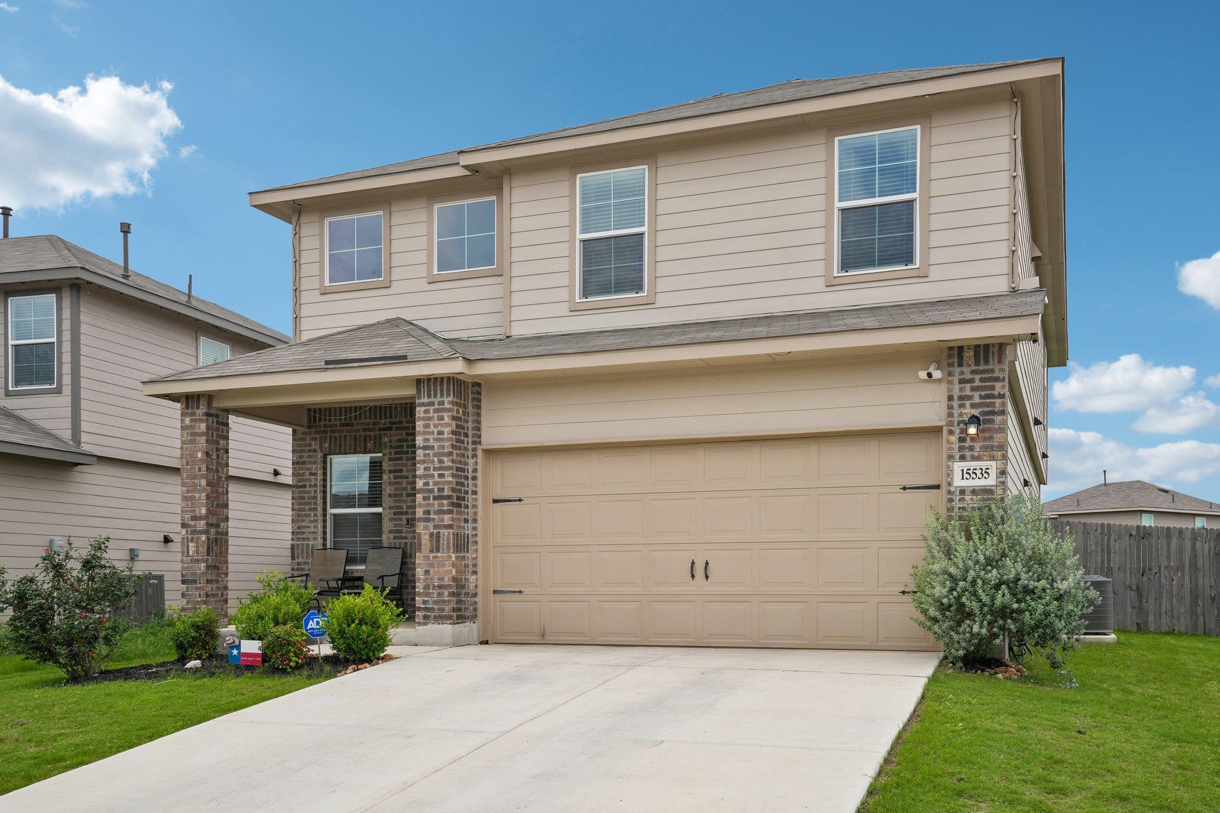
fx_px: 1152
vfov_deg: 38.9
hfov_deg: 55.8
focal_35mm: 34
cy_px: 406
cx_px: 610
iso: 200
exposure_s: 1/500
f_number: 8
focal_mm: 34
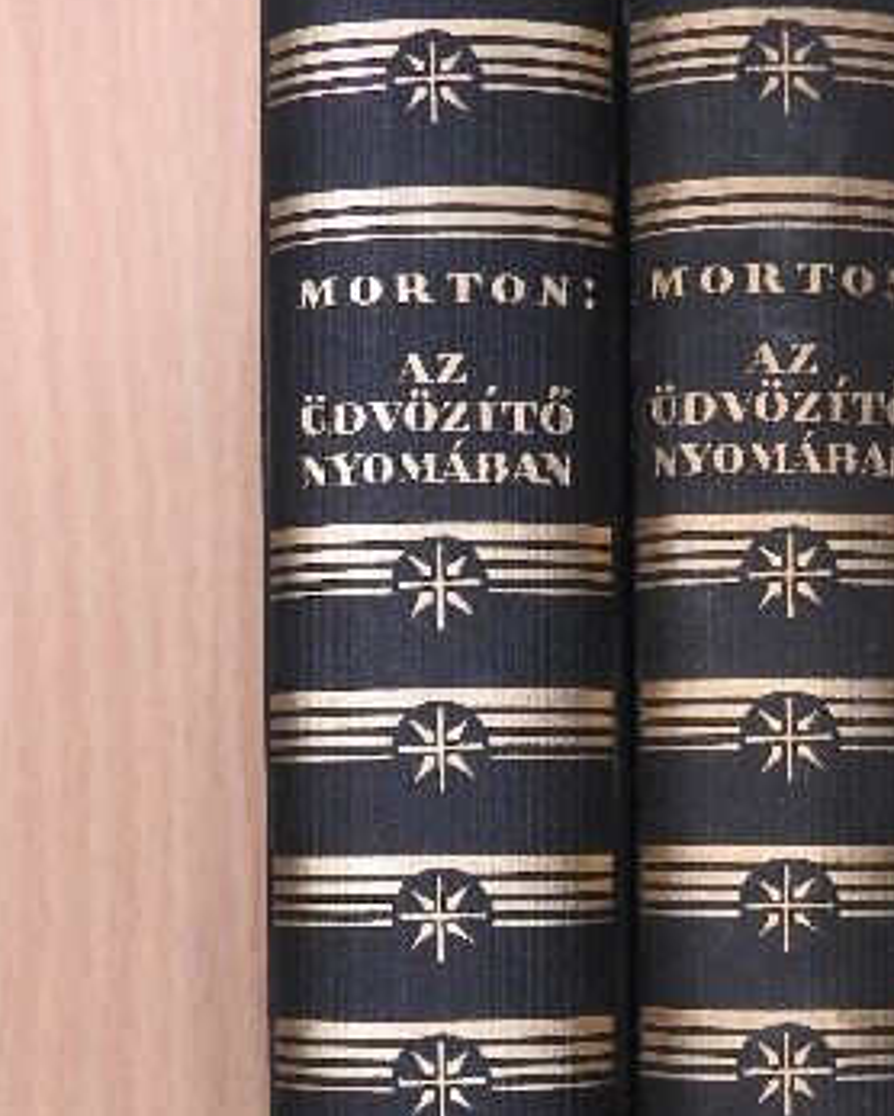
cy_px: 875
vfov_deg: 21.0
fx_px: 2974
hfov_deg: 17.1
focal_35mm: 90
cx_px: 527
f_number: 4
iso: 720
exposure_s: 1/80
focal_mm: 9
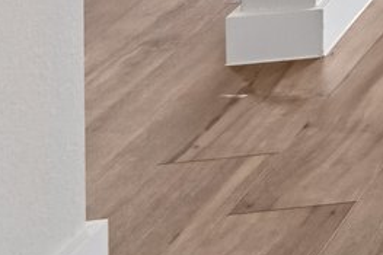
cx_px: 1389
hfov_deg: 8.7
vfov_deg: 7.2
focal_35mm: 156
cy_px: -642
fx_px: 1659
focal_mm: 20
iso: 400
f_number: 8
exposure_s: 1/100
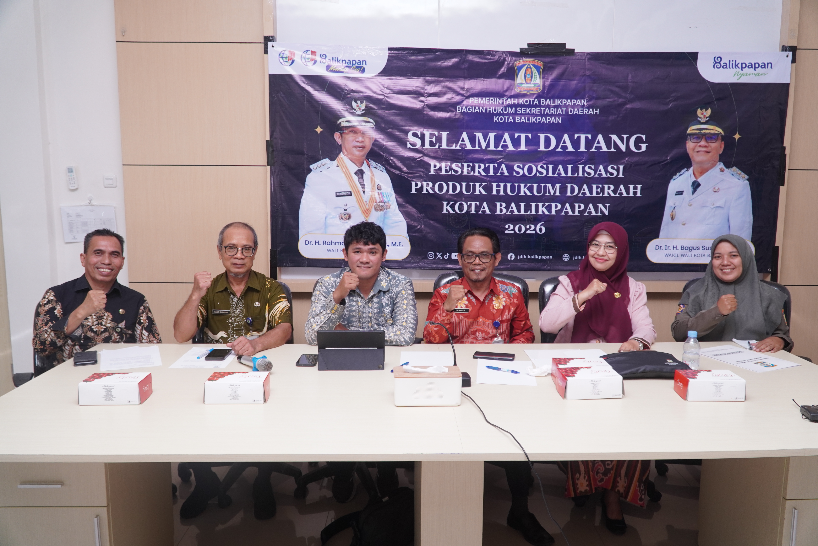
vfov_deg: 48.0
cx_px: 409
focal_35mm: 27
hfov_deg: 67.4
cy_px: 273
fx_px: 614
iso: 500
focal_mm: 18
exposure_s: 1/125
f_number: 4
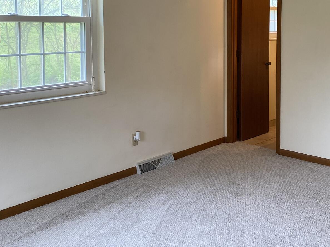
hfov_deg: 41.7
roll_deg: -0.4
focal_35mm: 45
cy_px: 48
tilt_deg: -3.2
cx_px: 214
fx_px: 429
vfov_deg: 31.3
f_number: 1.8
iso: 125
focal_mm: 4.25
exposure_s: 1/120
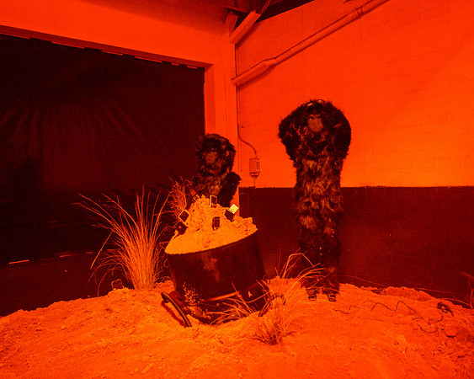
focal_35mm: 30
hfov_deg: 58.5
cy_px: 185
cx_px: 261
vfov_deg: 48.3
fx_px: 422
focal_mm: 23.5
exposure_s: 1/20
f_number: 4
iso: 10000
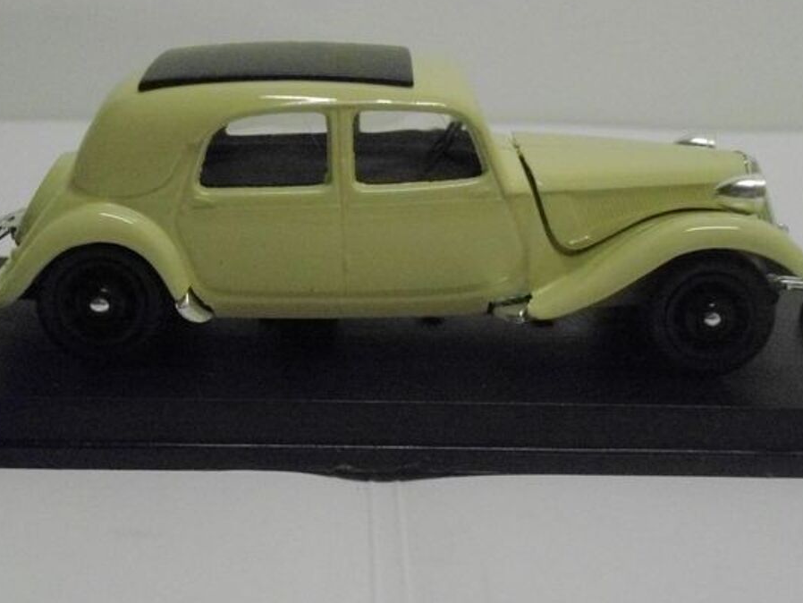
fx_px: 1369
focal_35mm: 59
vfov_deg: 24.8
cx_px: 391
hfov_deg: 32.7
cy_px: 309
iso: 1600
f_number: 3.9
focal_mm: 9.5
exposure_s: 1/160
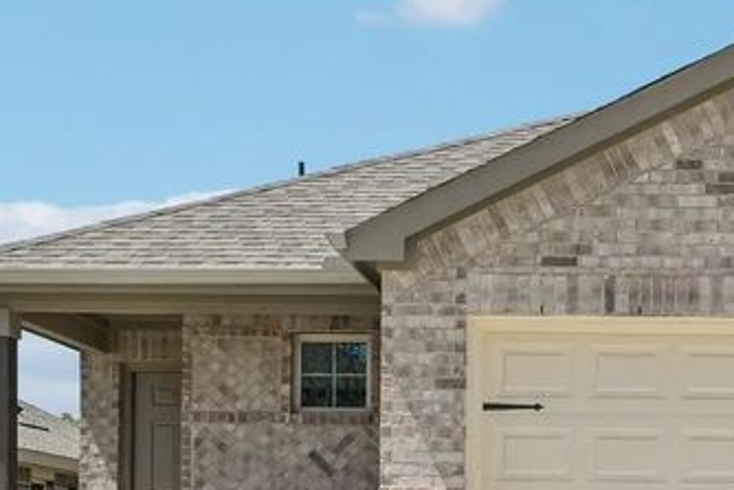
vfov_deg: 14.7
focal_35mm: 92
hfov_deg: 21.6
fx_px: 1876
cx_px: 657
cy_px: 438
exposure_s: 1/1600
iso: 400
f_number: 8
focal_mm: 30
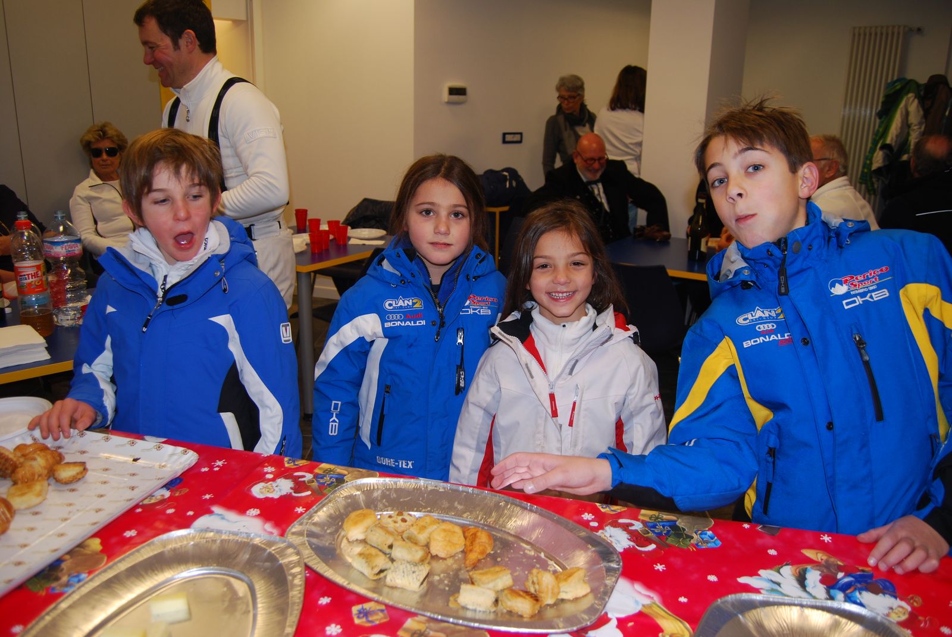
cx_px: 476
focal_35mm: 27
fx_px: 715
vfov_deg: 48.0
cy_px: 318
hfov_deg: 67.3
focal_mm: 18
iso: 200
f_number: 3.5
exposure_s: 1/60
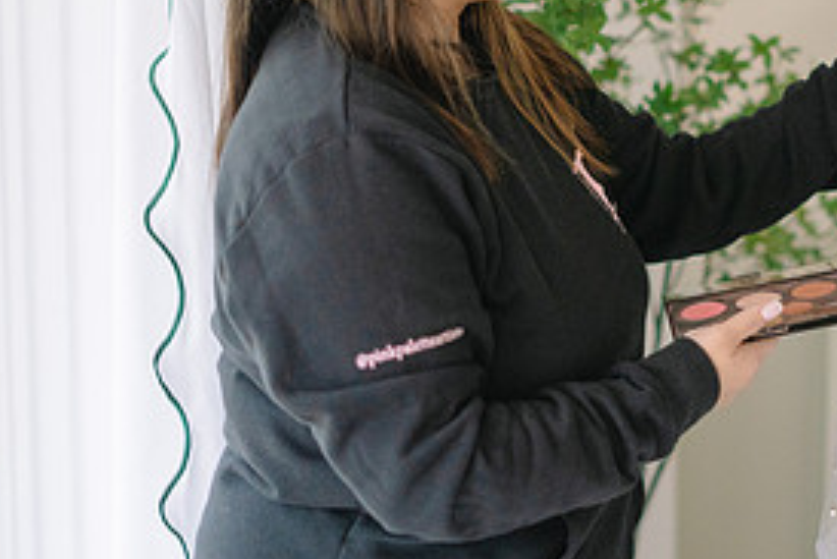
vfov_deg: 12.9
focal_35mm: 106
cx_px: 715
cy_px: 182
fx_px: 2466
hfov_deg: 19.0
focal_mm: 50
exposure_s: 1/200
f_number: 1.8
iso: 1600
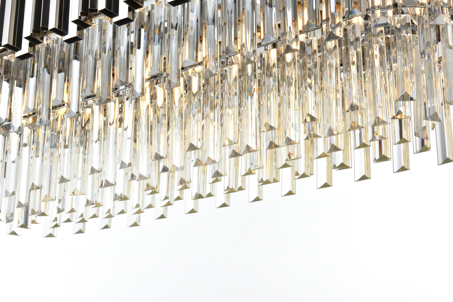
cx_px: 226
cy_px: 151
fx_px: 881
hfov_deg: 28.8
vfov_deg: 19.5
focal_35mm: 70
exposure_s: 1/10
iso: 100
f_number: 22
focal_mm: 70
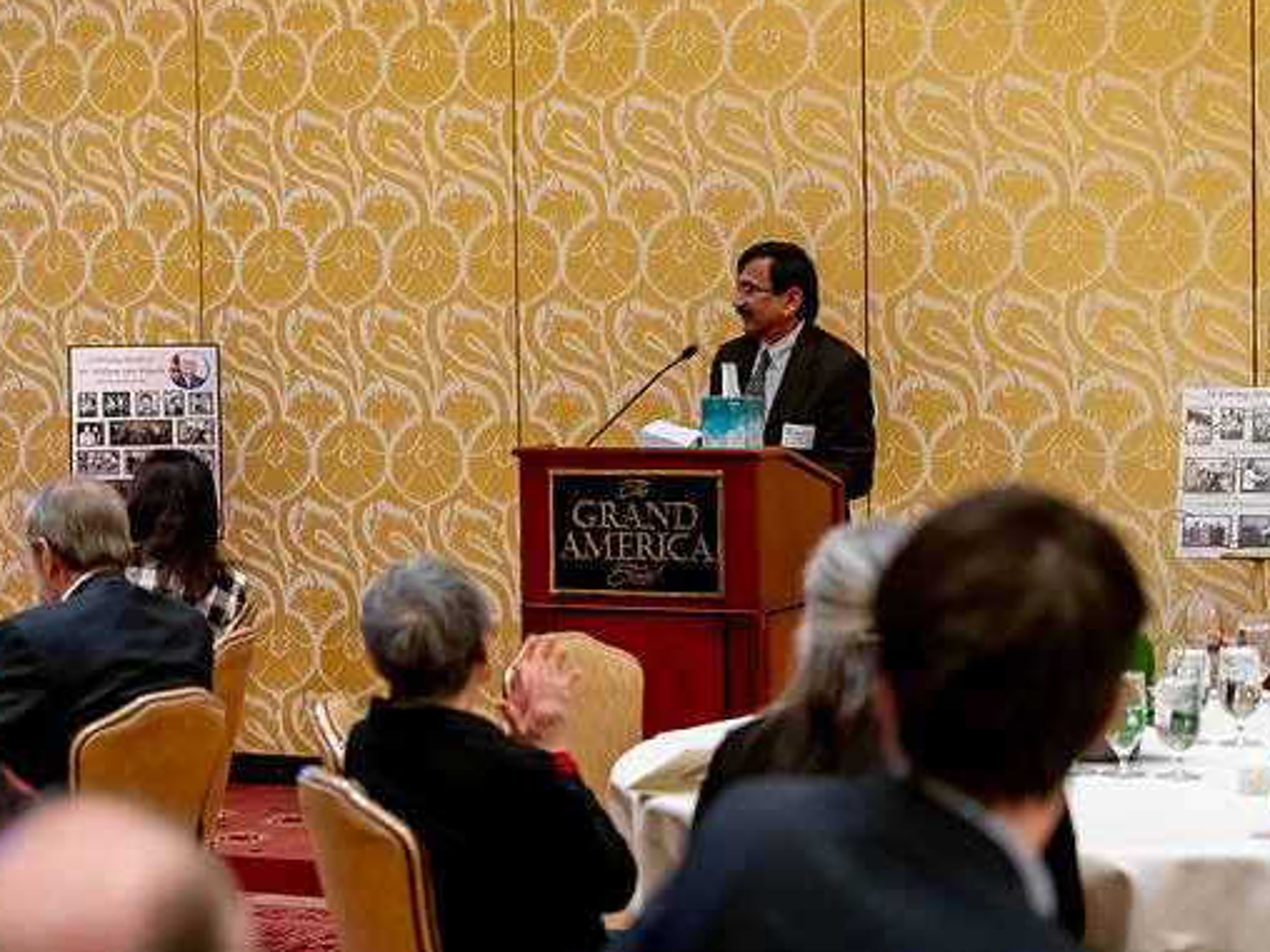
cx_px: 596
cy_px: 456
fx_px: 3008
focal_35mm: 82
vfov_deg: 18.0
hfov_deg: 23.8
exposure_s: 1/160
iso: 6400
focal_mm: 72
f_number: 2.8
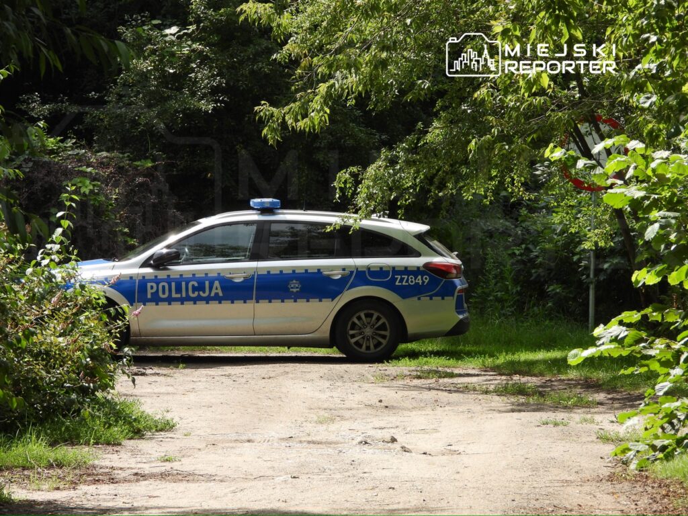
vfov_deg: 5.8
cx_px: 344
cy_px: 258
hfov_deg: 7.8
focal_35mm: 255
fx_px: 5068
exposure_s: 1/320
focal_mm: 45.8
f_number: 4.5
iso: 100
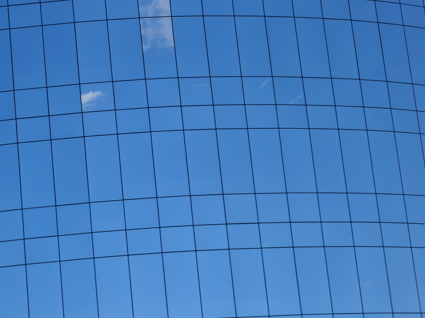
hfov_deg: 15.0
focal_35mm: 131
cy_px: 103
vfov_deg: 11.3
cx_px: 122
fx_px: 1606
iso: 200
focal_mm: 55
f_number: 10
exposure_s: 1/200
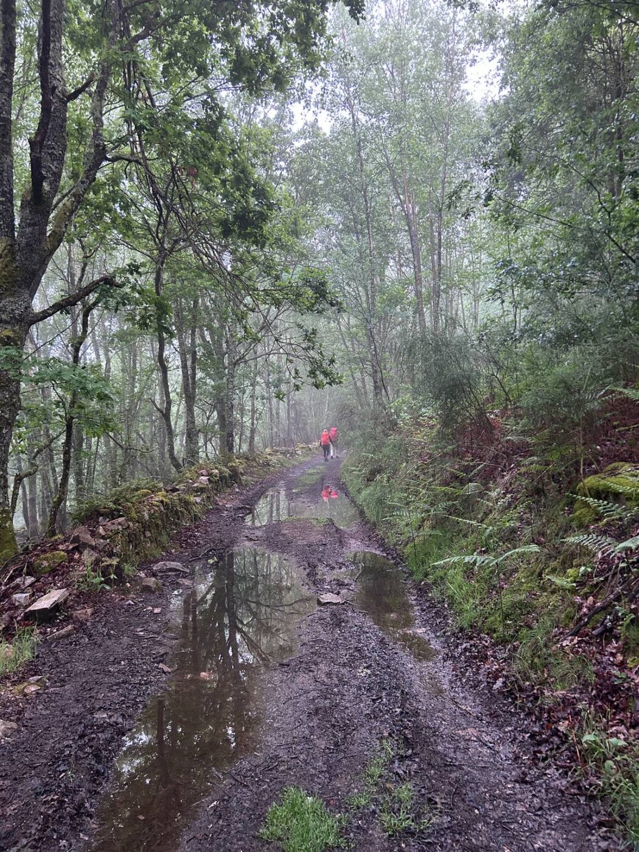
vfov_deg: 67.3
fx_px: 640
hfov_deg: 53.1
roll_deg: -0.2
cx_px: 320
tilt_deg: +0.3
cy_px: 426
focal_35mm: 26
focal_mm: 5.7
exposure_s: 1/60
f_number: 1.5
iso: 320
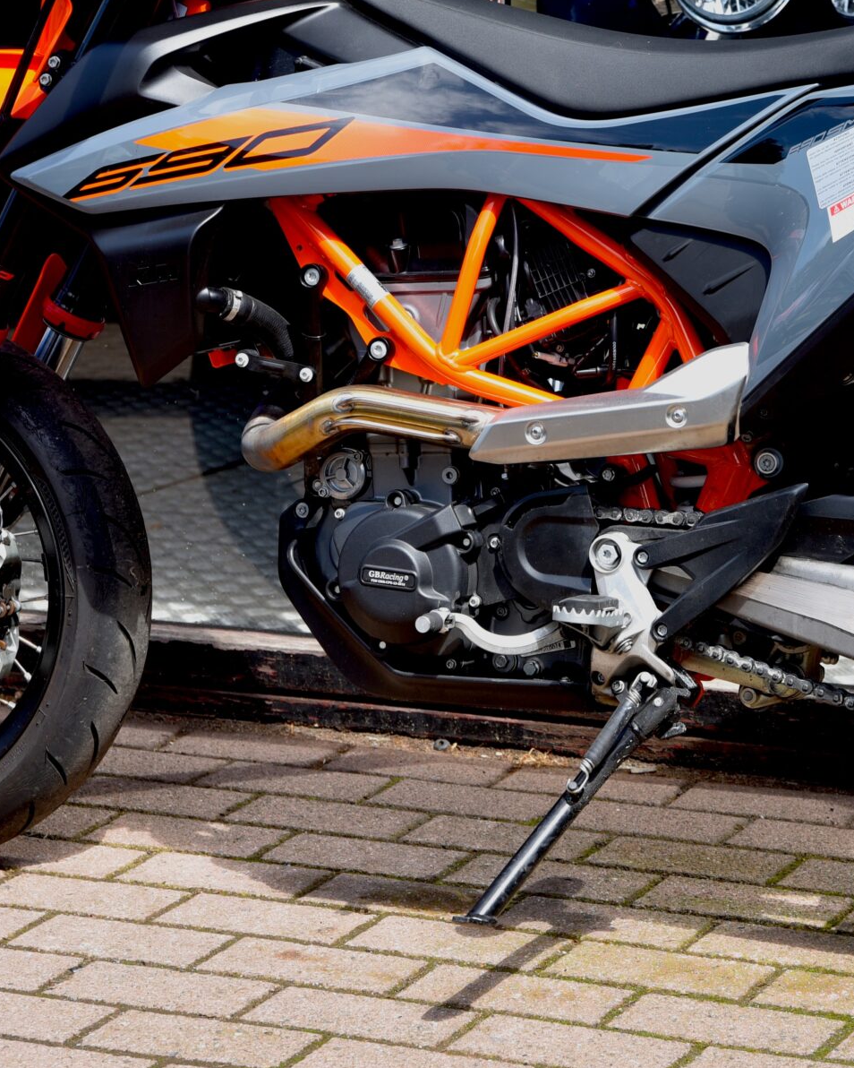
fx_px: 3948
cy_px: 347
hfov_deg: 12.3
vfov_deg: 15.4
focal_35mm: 125
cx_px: 638
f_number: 5.6
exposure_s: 1/125
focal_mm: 62
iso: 100
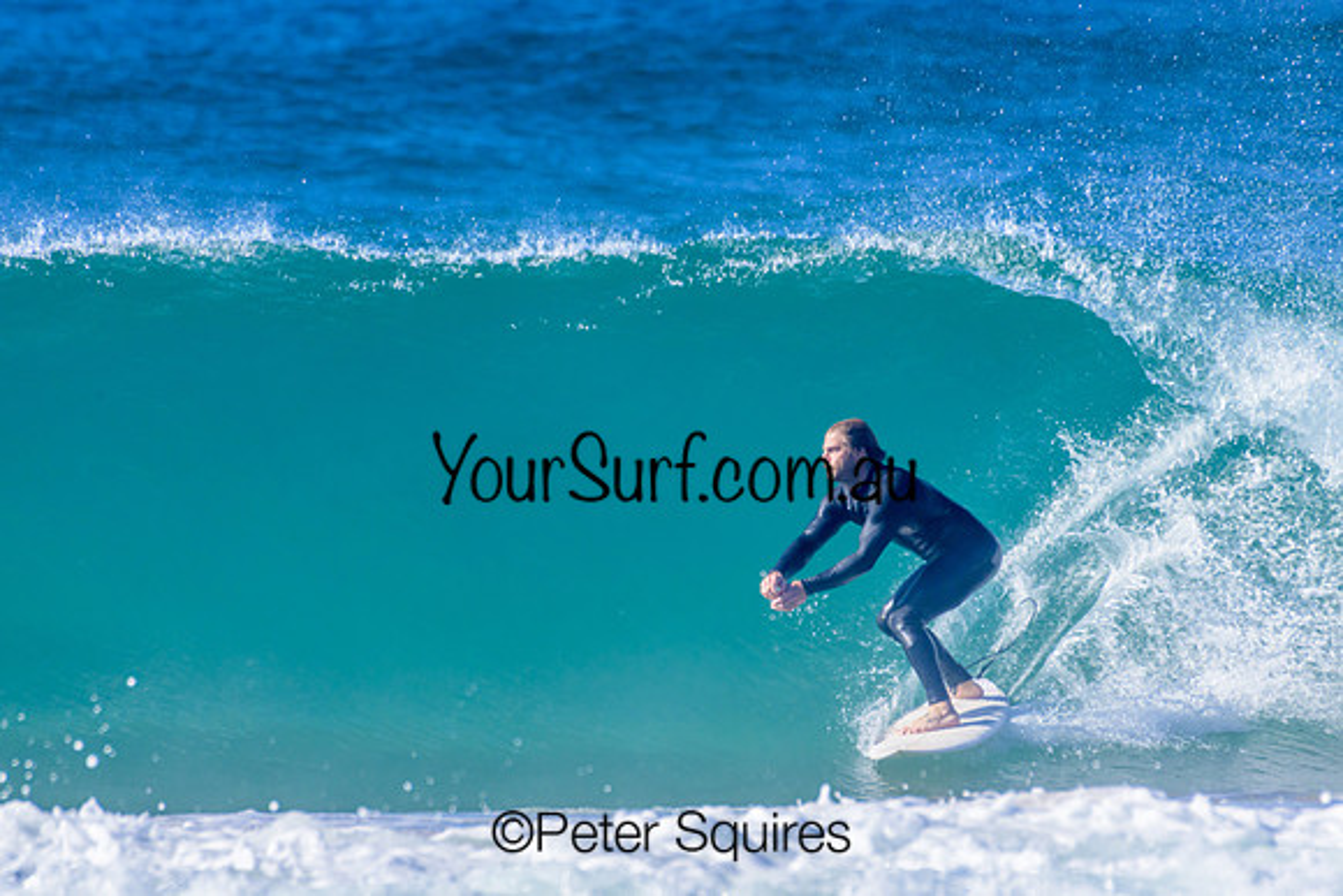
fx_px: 37313
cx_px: 672
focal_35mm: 1000
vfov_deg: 1.4
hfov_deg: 2.1
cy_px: 448
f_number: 11
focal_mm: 1000
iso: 1400
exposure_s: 1/2000
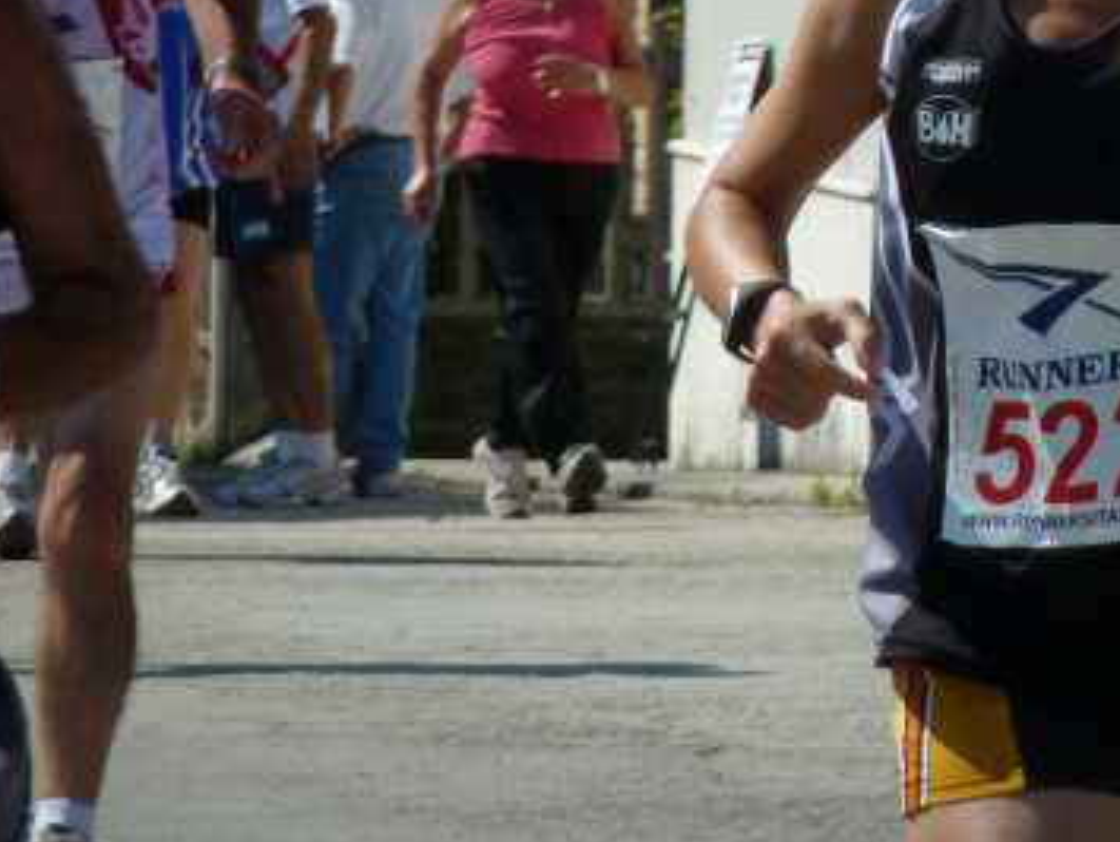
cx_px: 1092
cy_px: 59
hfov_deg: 3.3
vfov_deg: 2.5
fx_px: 19200
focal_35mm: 593
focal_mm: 49.2
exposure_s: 1/800
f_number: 4.9
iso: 160
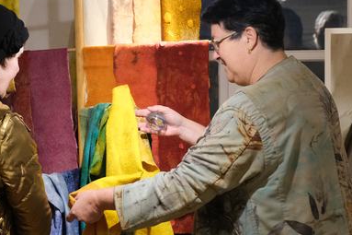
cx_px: 76
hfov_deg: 12.4
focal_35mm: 165
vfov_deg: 8.3
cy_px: 201
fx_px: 1613
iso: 2500
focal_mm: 52.4
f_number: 5
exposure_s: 1/160
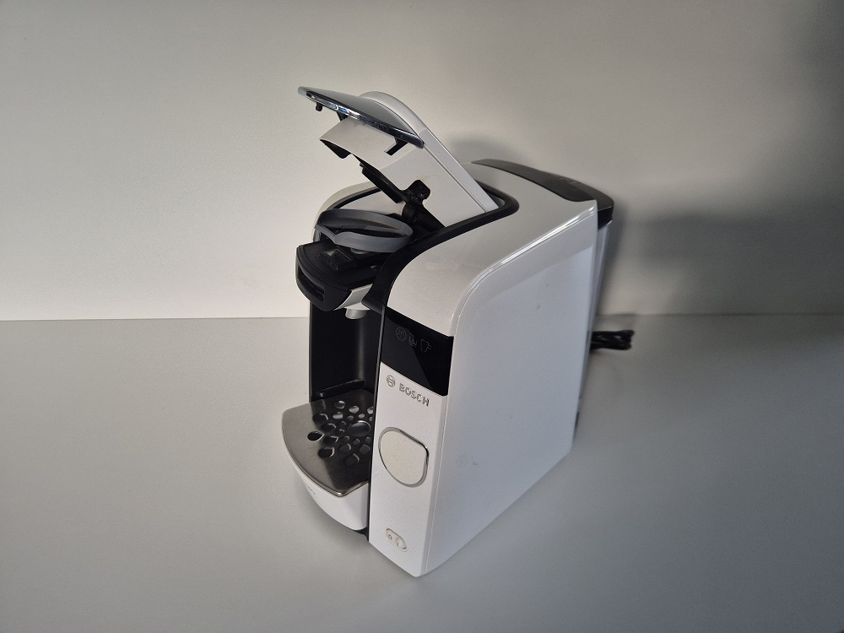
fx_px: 561
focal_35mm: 23
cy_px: 316
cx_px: 422
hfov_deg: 73.9
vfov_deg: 58.9
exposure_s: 1/100
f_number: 1.8
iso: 320
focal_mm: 5.4
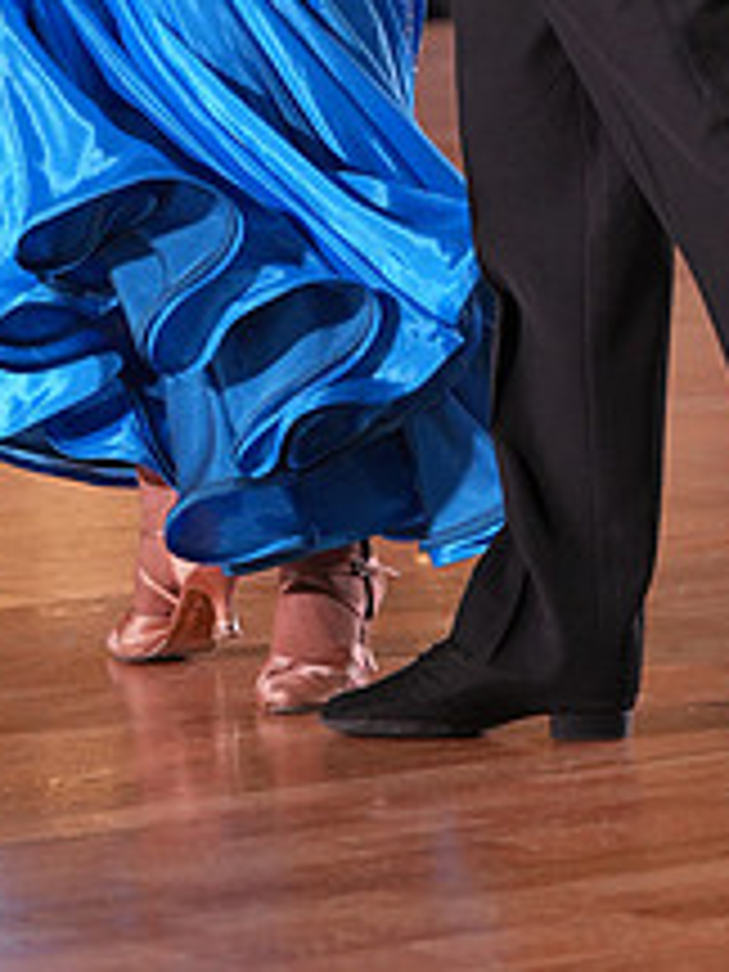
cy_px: -153
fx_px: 7385
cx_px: 371
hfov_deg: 5.7
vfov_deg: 7.5
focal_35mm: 263
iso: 1600
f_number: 4
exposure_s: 1/500
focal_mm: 102
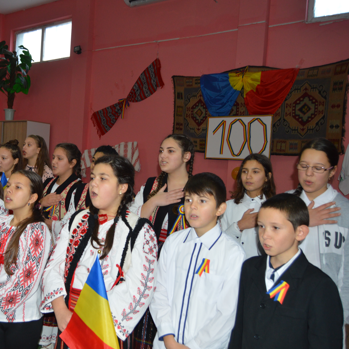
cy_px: 174
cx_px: 90
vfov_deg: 47.2
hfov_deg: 45.7
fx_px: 399
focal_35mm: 35
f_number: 4
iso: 400
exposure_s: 1/80
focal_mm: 18
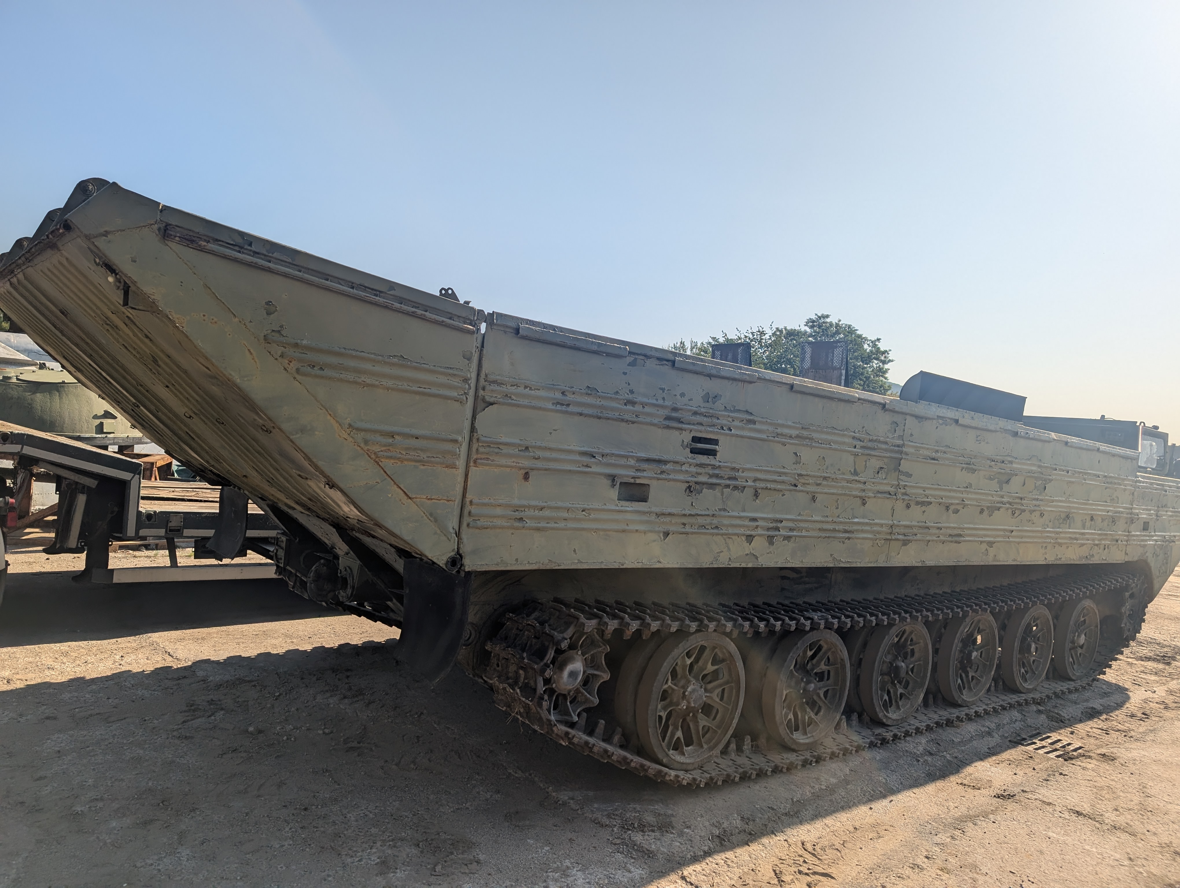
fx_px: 819
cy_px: 444
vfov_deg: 56.9
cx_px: 590
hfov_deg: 71.5
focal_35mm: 24
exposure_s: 1/1558
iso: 22
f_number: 1.68
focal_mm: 6.9
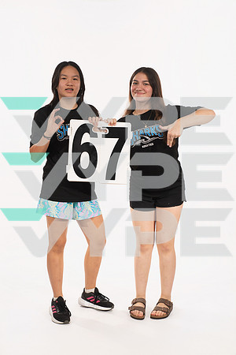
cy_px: 178
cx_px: 118
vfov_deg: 42.7
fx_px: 452
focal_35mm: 46
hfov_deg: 29.2
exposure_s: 1/400
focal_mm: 46
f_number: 7.1
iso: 250
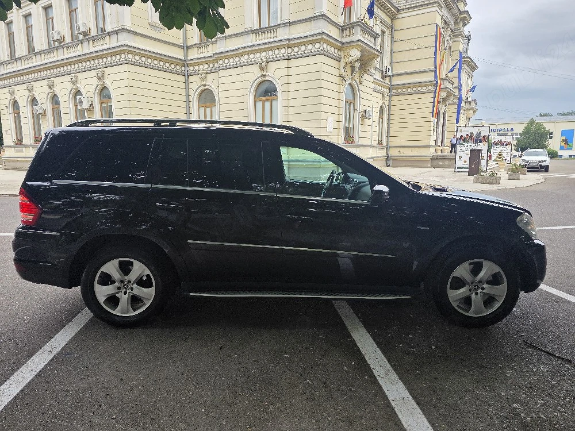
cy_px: 216
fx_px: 382
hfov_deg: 73.9
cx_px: 288
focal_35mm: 23
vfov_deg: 58.9
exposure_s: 1/370
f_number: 1.7
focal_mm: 6.3
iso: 50
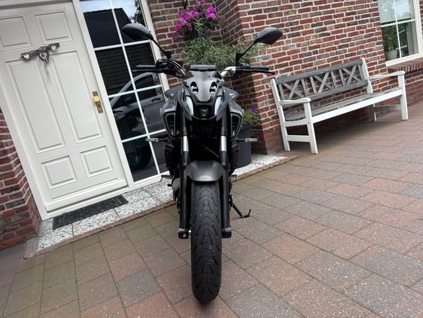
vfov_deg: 53.1
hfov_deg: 67.3
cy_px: 159
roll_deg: +13.6
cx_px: 212
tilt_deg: -11.8
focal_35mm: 26
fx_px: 318
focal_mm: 5.96
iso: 50
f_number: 1.6
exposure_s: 1/355
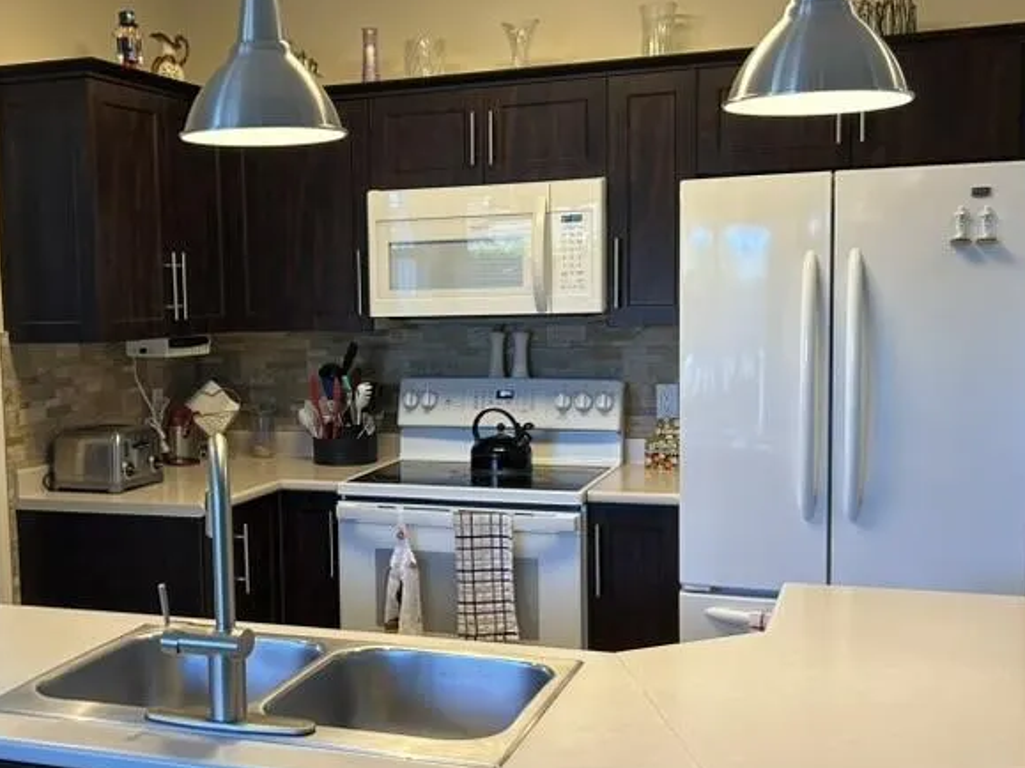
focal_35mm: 46
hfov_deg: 40.7
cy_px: 425
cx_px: 333
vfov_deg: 31.5
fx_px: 1362
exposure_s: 1/120
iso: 125
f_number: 1.5
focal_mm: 5.7
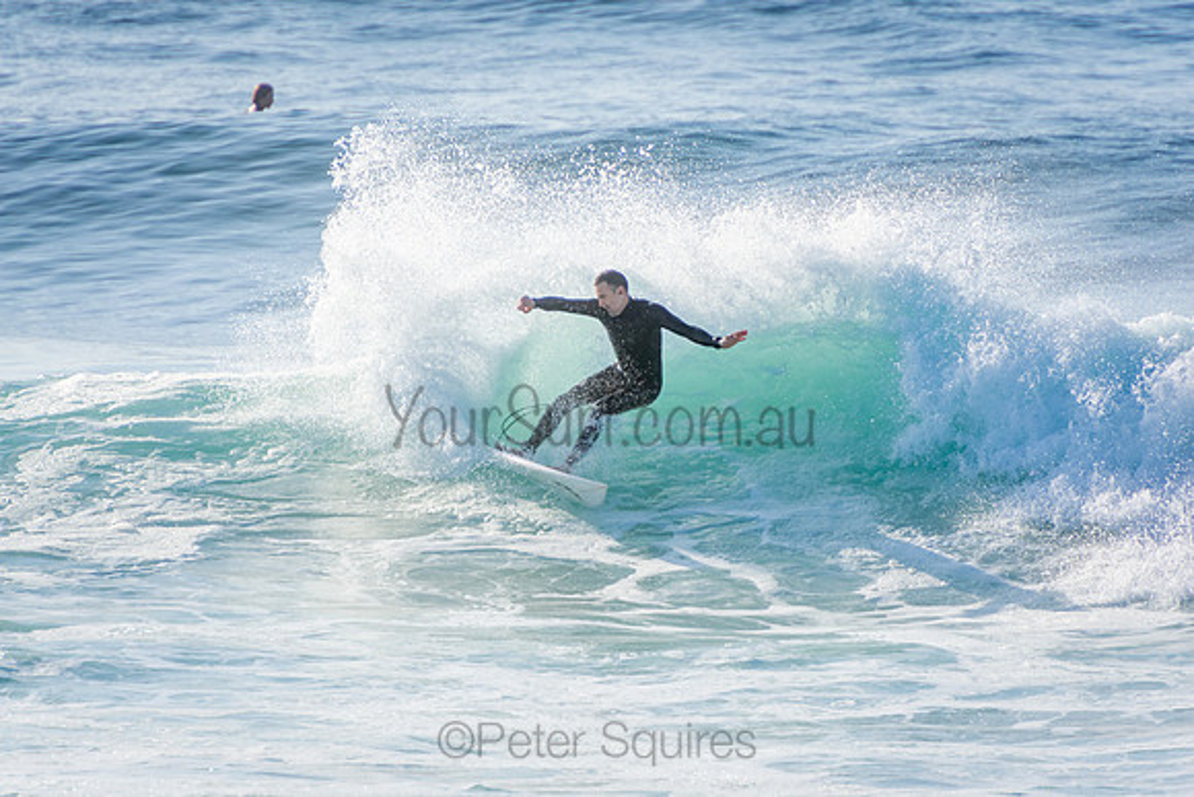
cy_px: 398
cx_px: 597
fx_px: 19904
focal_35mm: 600
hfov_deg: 3.4
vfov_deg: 2.3
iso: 220
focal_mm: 400
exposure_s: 1/2000
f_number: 5.6
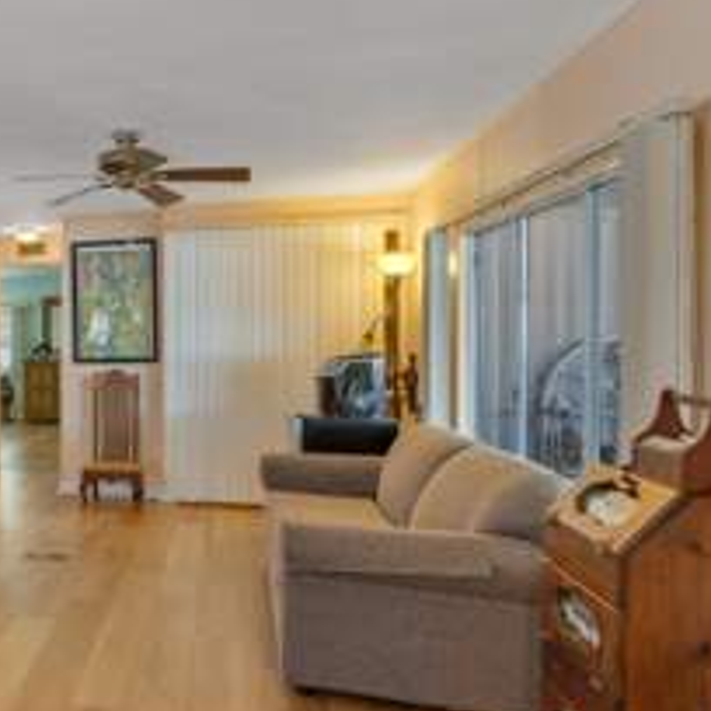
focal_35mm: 30
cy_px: 307
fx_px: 697
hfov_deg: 46.7
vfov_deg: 53.9
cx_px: 28
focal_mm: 10
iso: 320
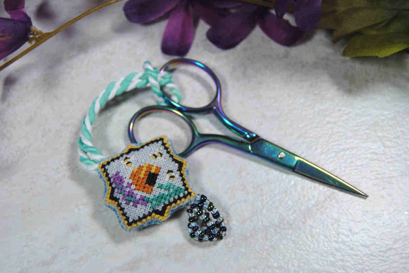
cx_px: 204
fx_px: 546
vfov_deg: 28.1
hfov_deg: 41.1
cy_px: 136
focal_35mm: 48
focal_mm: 32
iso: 200
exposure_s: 1/50
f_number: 6.3
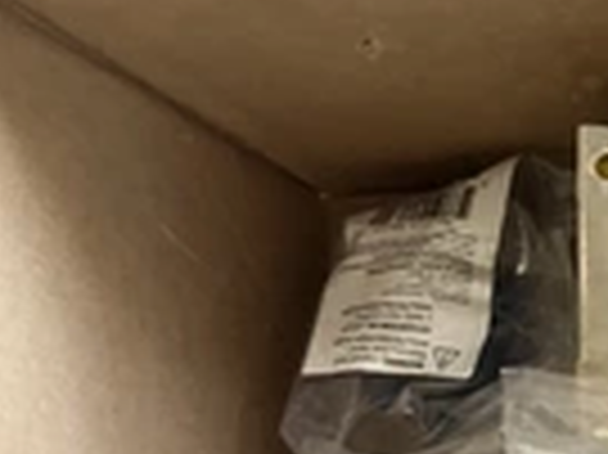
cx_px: 860
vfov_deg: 16.5
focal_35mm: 83
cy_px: 638
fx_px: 1457
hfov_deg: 20.7
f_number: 1.8
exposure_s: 1/40
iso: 250
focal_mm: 3.99
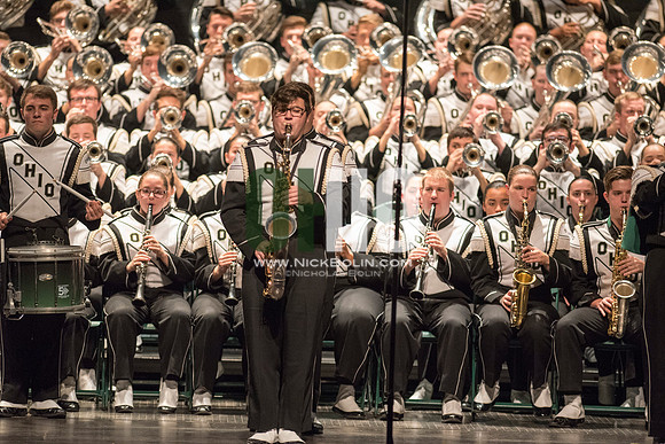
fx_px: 5543
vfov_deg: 4.6
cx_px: 332
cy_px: 222
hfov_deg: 6.9
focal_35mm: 300
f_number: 2.8
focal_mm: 300
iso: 4000
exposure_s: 1/500
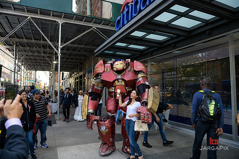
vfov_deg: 53.2
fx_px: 159
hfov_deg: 73.7
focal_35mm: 24
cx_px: 120
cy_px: 80
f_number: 3.2
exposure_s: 1/400
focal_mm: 24
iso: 200
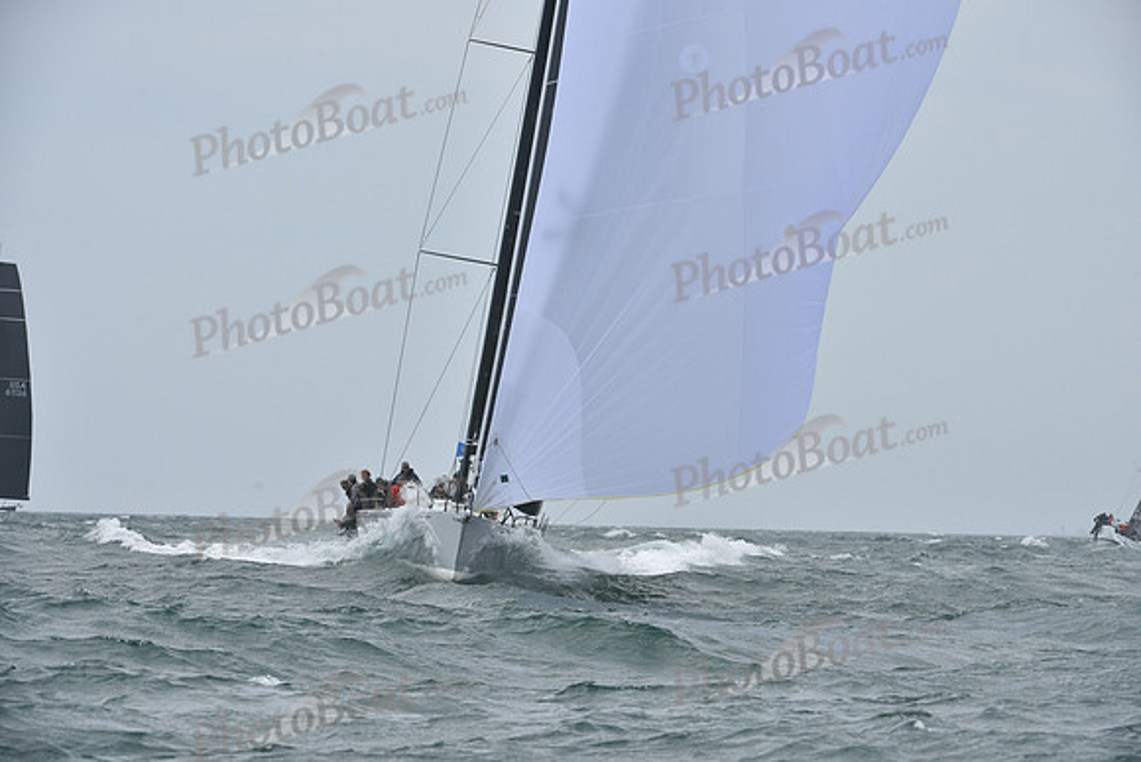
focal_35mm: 200
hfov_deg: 10.3
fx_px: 6340
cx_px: 570
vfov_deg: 6.9
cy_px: 381
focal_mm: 200
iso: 320
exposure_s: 1/1000
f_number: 9
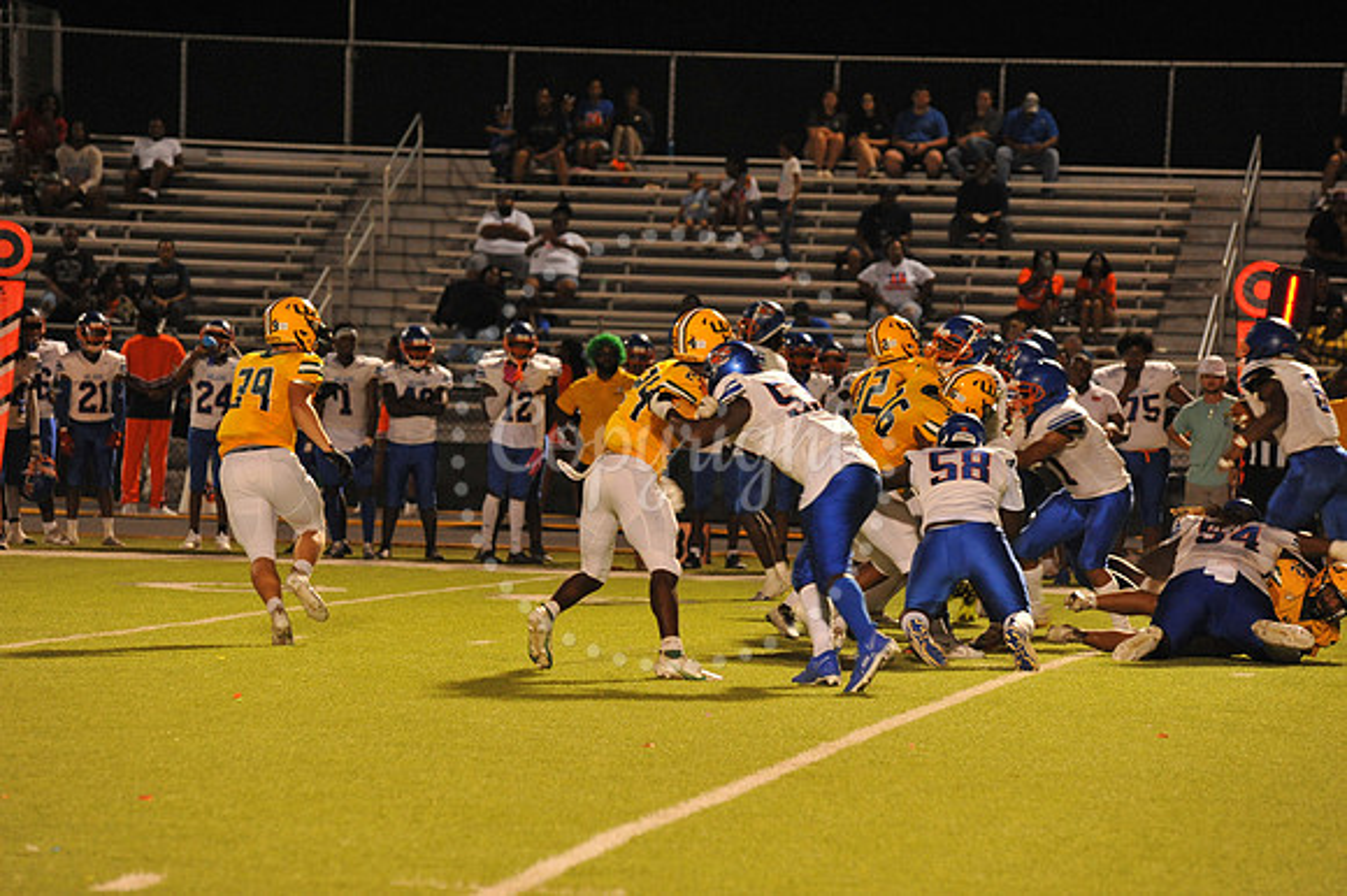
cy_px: 448
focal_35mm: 200
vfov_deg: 6.9
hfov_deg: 10.3
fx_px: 7479
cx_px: 674
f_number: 5.6
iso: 3200
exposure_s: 1/160
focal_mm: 200
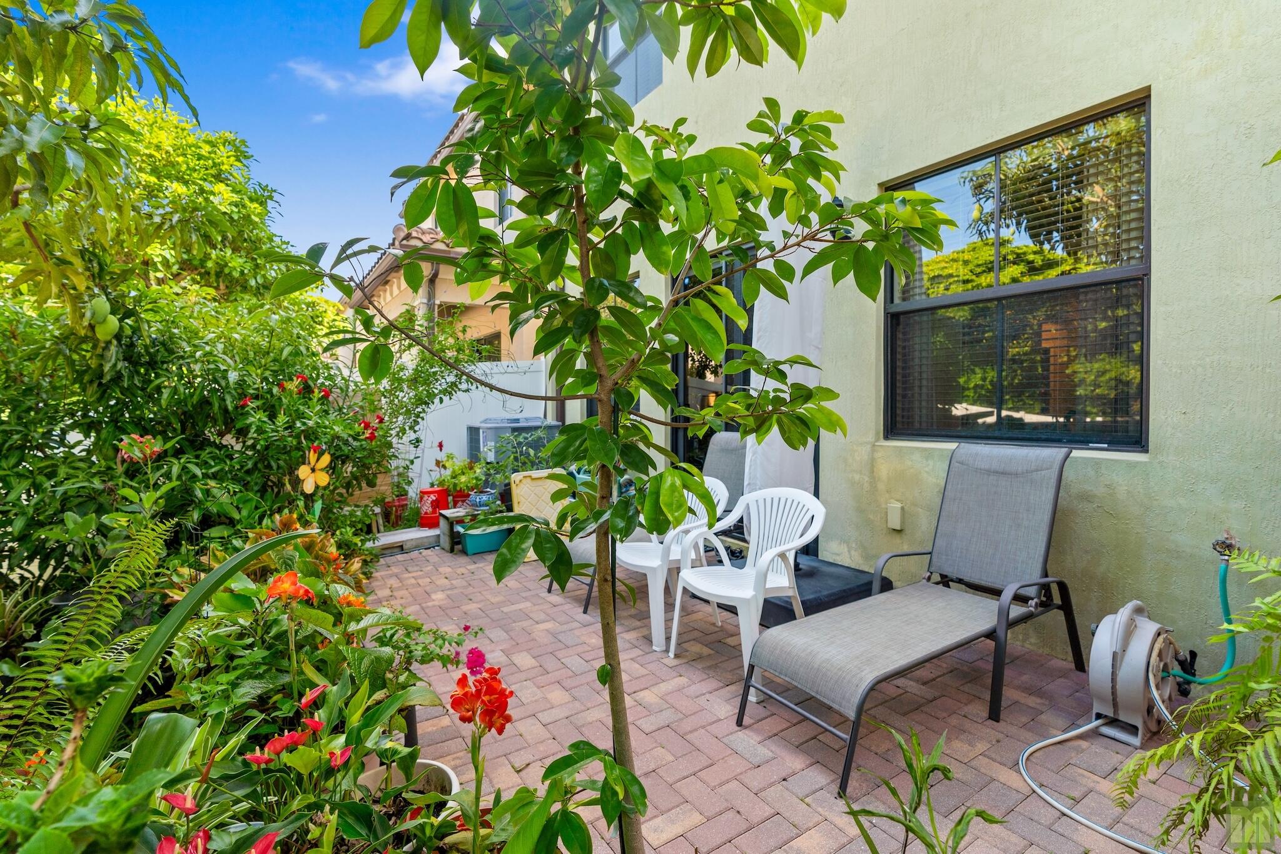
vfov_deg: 73.7
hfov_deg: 96.7
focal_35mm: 16
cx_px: 640
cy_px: 427
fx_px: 569
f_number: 5
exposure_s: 1/50
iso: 160
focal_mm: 16
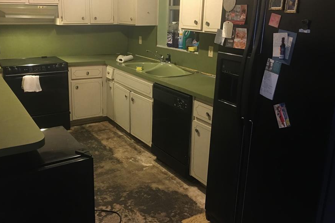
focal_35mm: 35
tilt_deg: -11.5
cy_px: 90
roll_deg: +0.1
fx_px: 326
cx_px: 142
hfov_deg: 54.2
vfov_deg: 37.7
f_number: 2.2
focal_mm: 4.15
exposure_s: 1/8
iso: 80
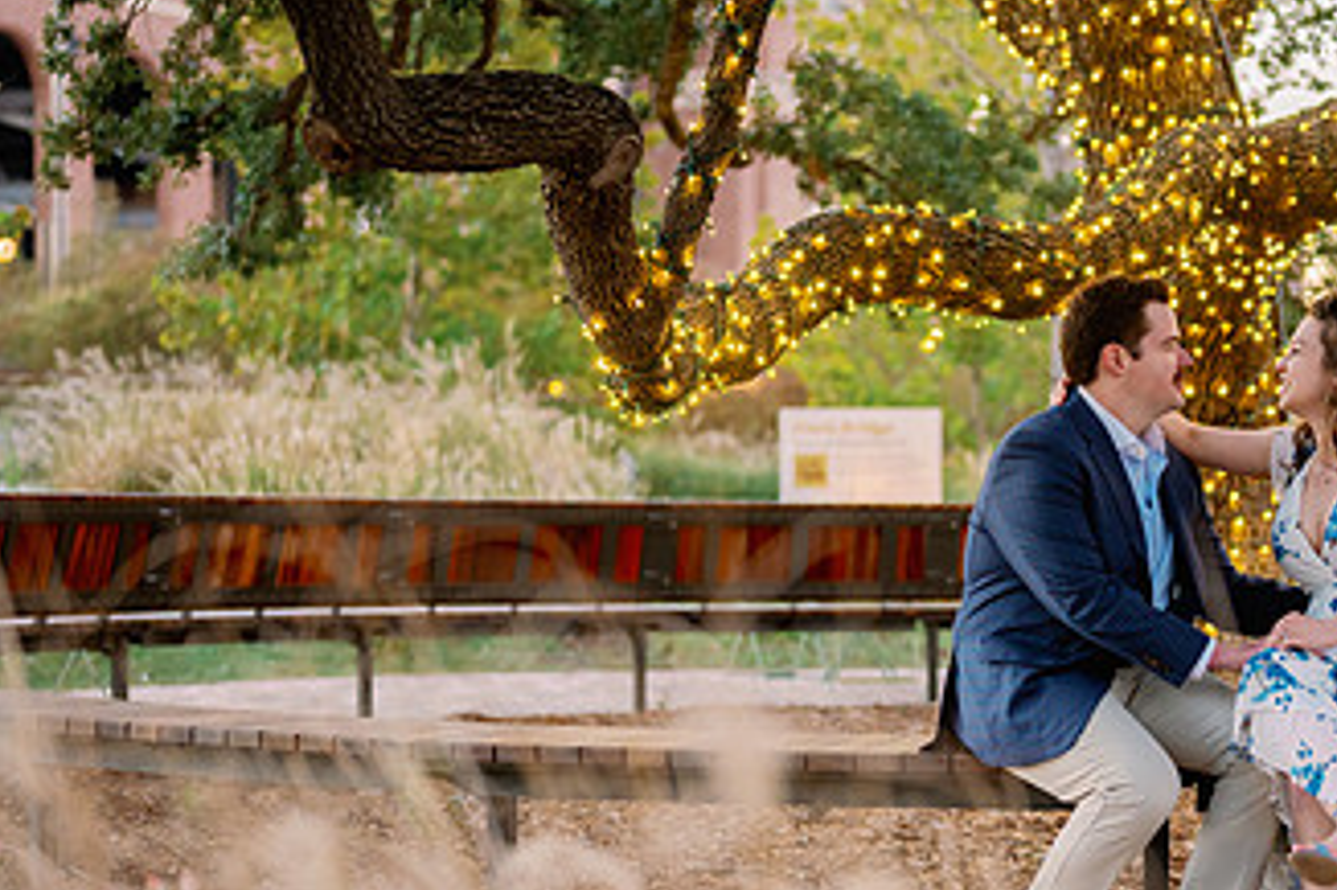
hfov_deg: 22.8
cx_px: 915
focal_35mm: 89
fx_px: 3304
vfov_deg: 15.3
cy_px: 671
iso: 640
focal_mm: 50
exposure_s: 1/320
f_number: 1.8
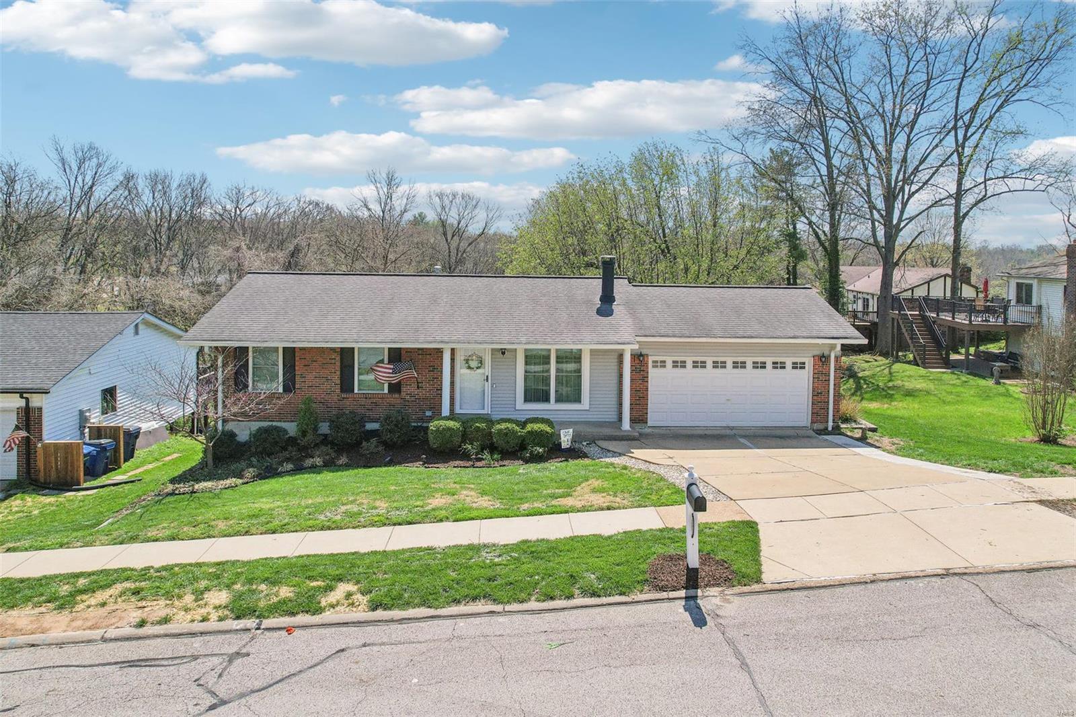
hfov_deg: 78.6
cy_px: 358
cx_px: 538
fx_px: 657
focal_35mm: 22
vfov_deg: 57.2
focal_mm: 8.4
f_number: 2.8
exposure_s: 1/4000
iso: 110
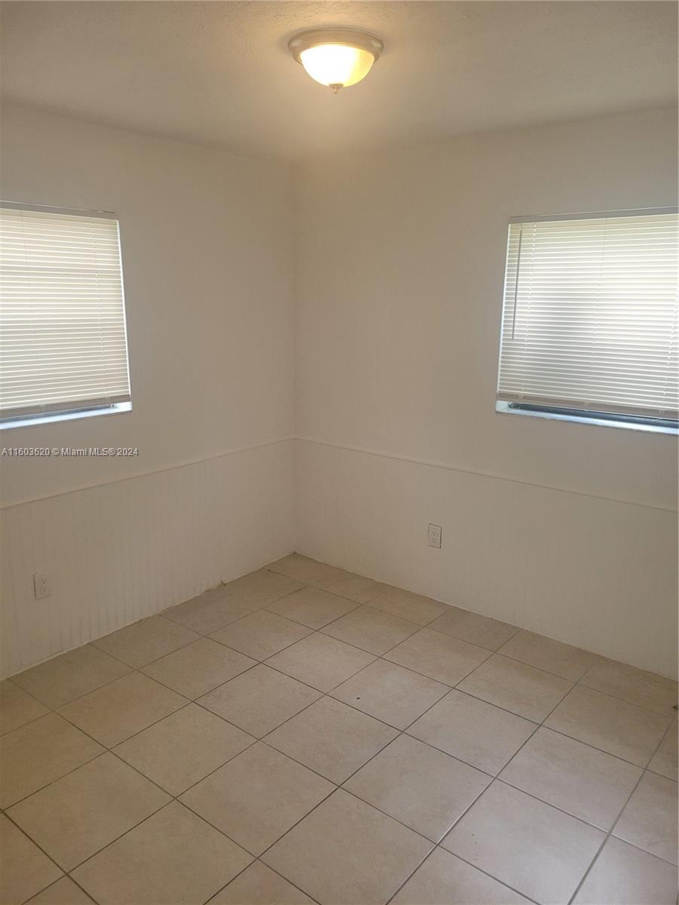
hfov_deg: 53.1
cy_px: 452
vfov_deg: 67.3
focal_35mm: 26
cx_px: 340
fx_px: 680
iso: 250
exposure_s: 1/120
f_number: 1.8
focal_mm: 5.4
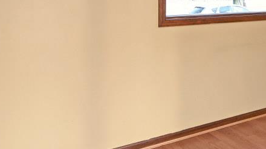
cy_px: -13
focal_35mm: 50
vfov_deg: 22.6
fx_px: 352
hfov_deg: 28.8
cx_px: 386
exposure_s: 1/100
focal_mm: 14
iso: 200
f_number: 5
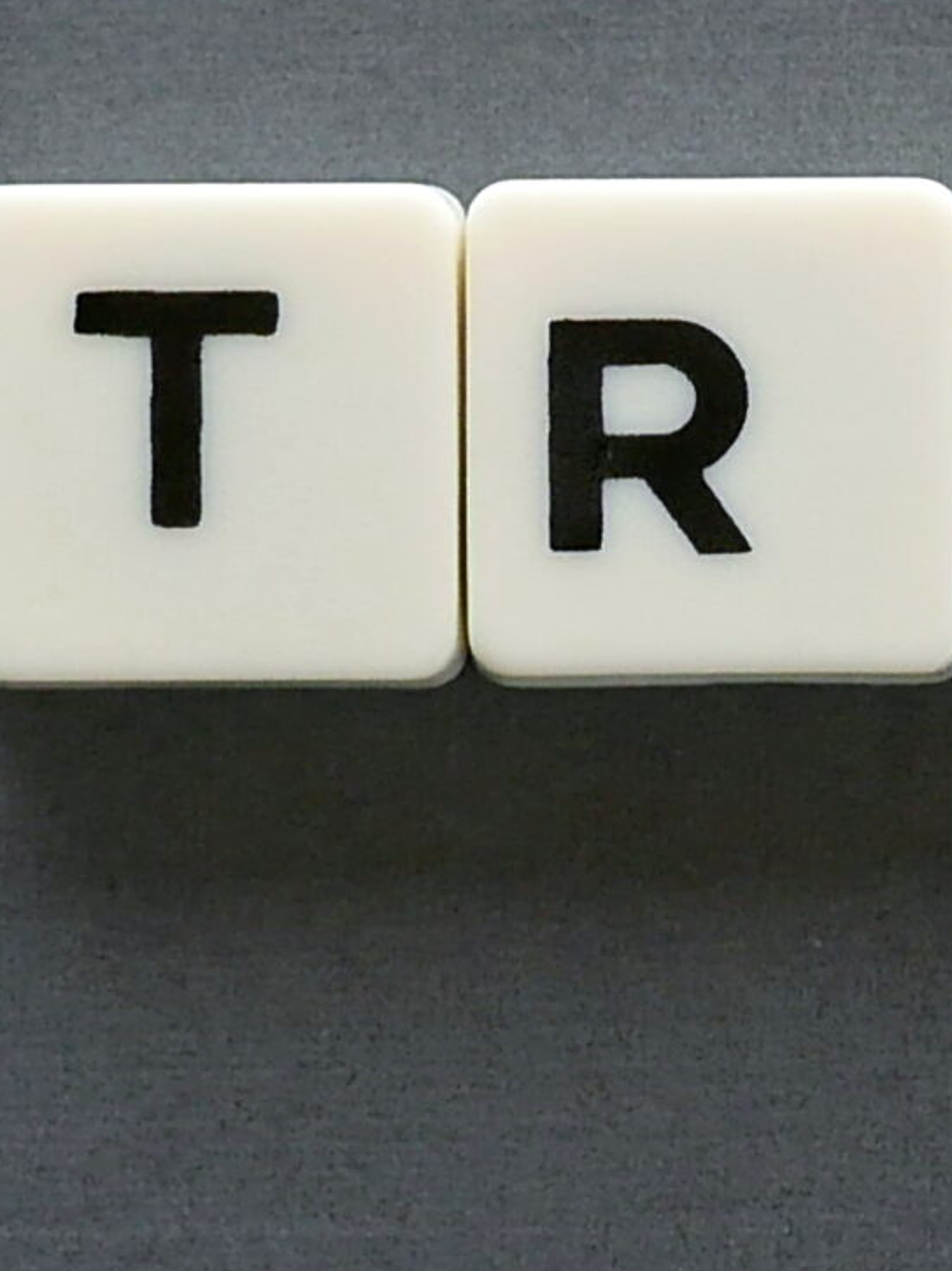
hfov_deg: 2.9
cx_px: 1145
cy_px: 467
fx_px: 18718
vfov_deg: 3.9
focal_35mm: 510
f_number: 5.6
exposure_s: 1/250
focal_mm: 34
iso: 200
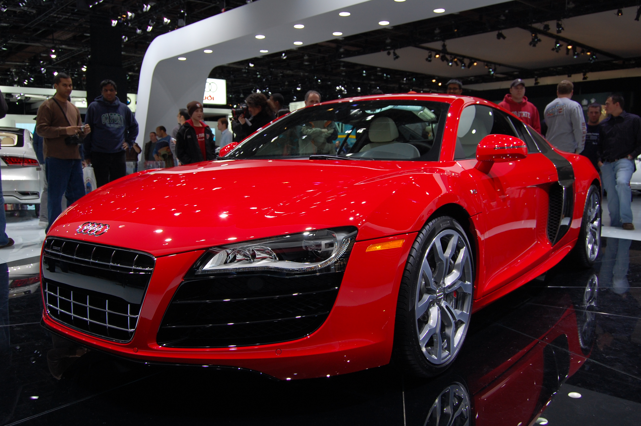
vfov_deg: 39.9
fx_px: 587
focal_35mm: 33
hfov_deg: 57.3
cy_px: 213
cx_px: 320
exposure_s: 1/125
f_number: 5.6
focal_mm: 22
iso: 280
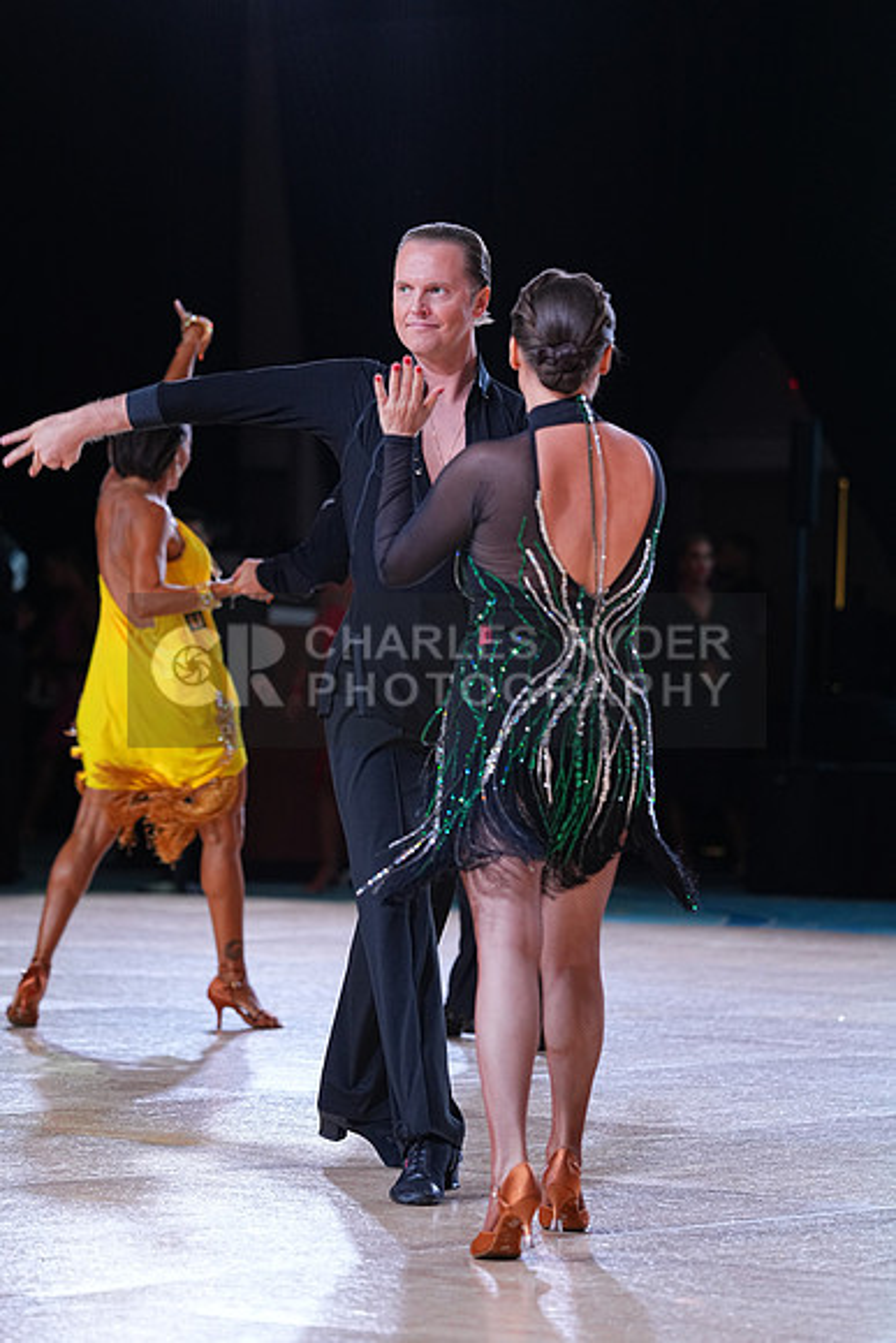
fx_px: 5447
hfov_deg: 9.4
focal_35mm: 146
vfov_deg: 14.1
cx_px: 448
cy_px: 672
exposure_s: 1/250
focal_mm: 146
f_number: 4
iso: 800
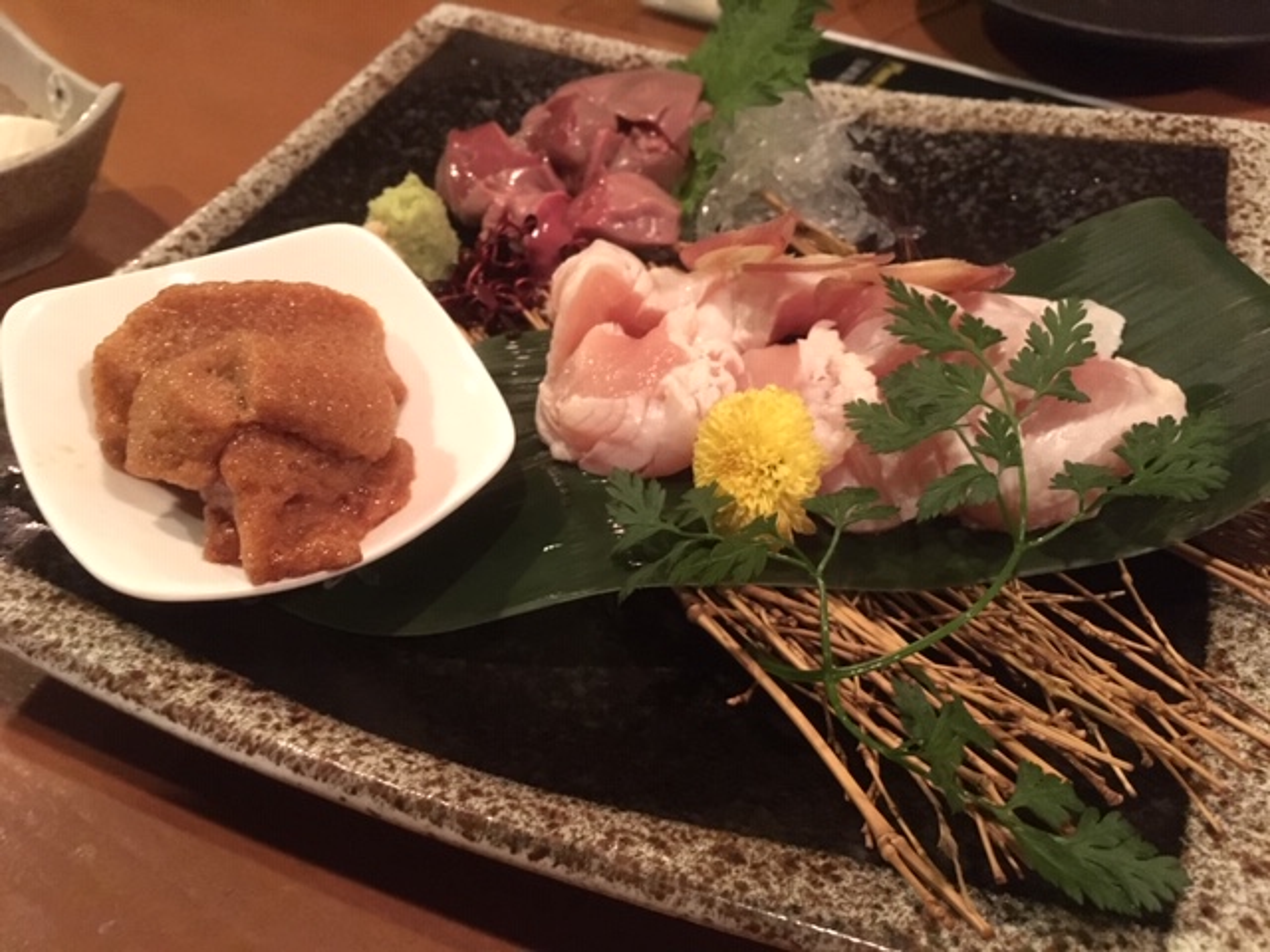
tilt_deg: -43.3
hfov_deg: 61.7
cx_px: 635
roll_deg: +0.8
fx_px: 1064
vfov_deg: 48.2
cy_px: 476
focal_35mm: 29
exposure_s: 1/15
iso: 800
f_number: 2.2
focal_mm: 4.15
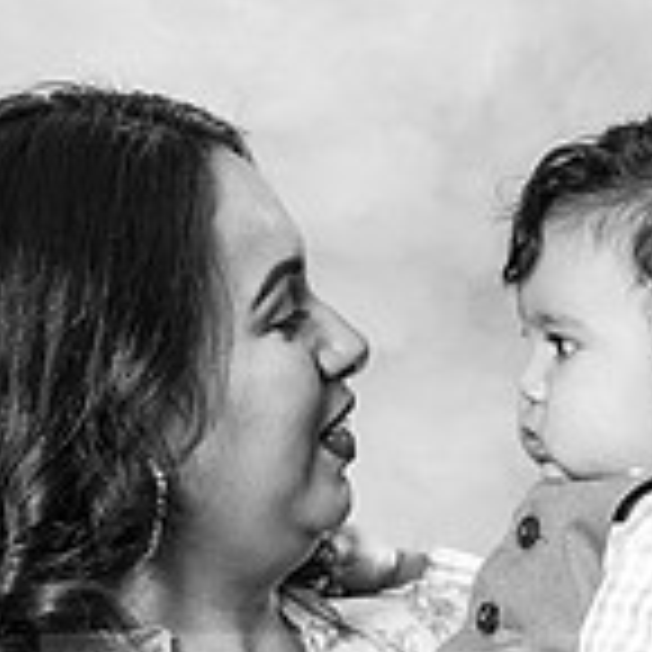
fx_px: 10676
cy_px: 641
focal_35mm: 501
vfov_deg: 3.5
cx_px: 618
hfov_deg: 3.5
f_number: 5.6
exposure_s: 1/125
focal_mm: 116
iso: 200
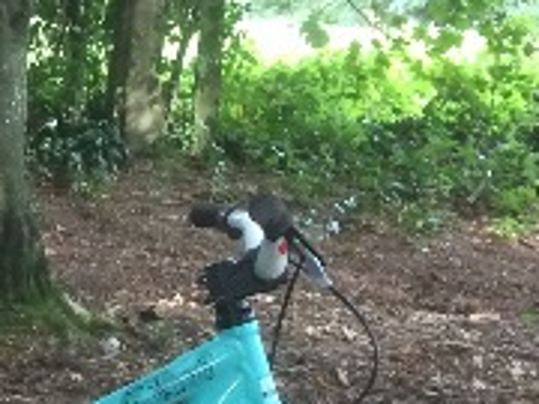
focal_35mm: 129
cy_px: 584
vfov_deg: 11.1
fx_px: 2009
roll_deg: +2.5
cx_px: -443
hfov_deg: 13.6
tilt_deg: -13.7
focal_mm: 4.15
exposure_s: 1/33
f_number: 2.2
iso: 80
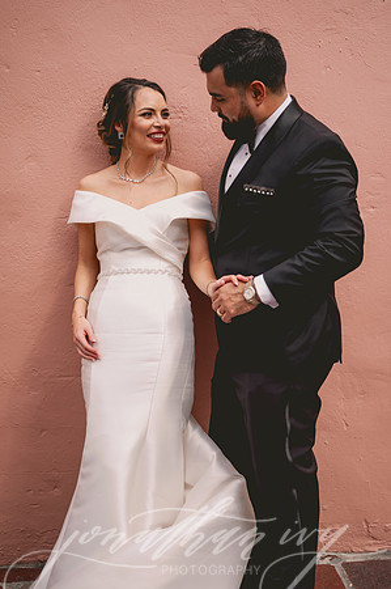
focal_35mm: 50
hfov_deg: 26.9
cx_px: 196
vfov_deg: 39.6
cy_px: 294
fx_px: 816
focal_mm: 50
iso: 64
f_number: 1.8
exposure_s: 1/800
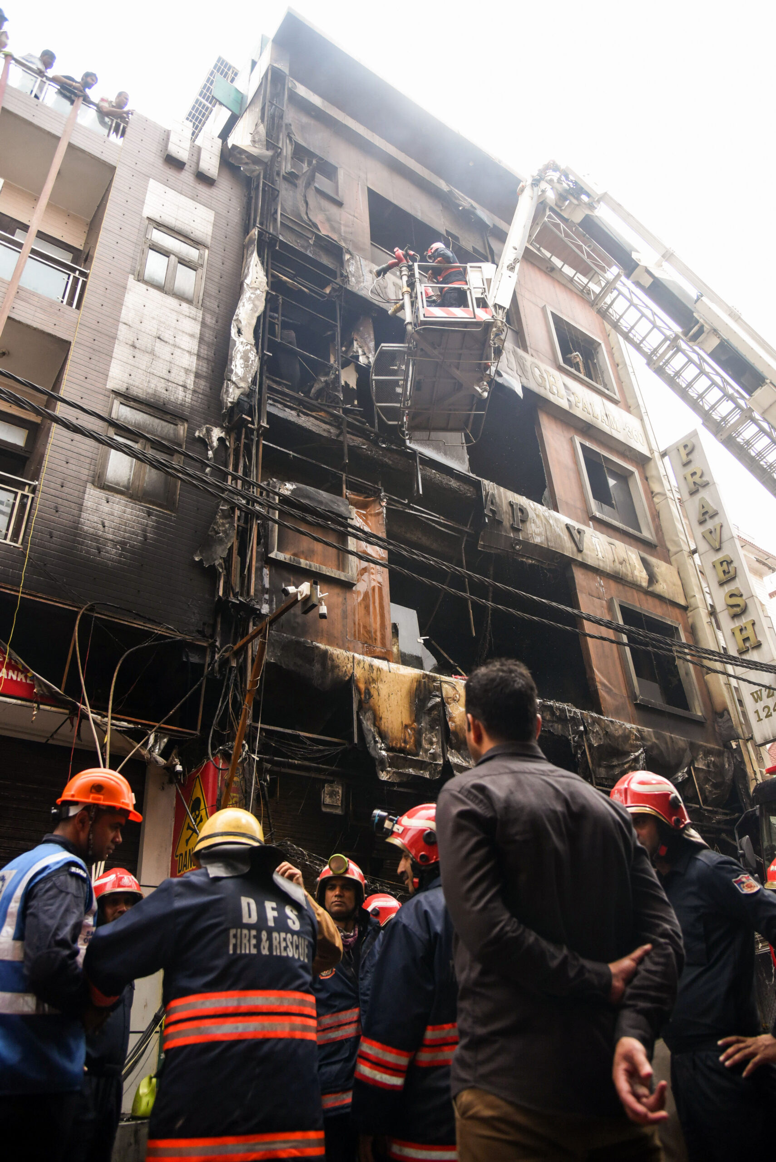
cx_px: 388
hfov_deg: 53.2
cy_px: 581
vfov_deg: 73.7
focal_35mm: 24
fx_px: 775
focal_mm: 24
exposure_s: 1/3200
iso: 2000
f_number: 4
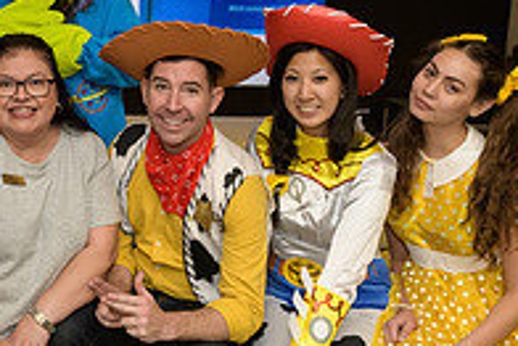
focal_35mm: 71
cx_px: -42
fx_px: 1022
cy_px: 91
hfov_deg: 26.4
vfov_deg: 19.1
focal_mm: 24
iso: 800
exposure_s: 1/125
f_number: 5
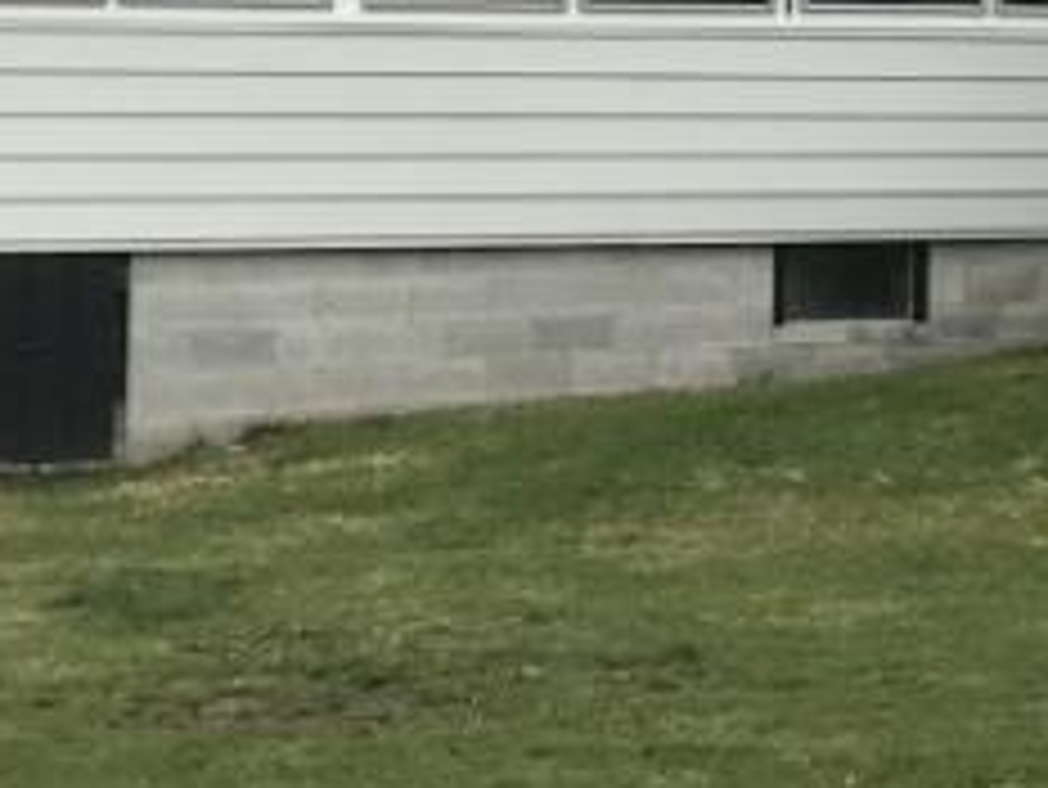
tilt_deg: +3.1
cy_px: -59
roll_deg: -0.4
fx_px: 3726
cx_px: 1457
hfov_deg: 15.1
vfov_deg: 11.9
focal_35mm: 123
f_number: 1.8
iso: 20
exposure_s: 1/2398
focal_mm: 3.99
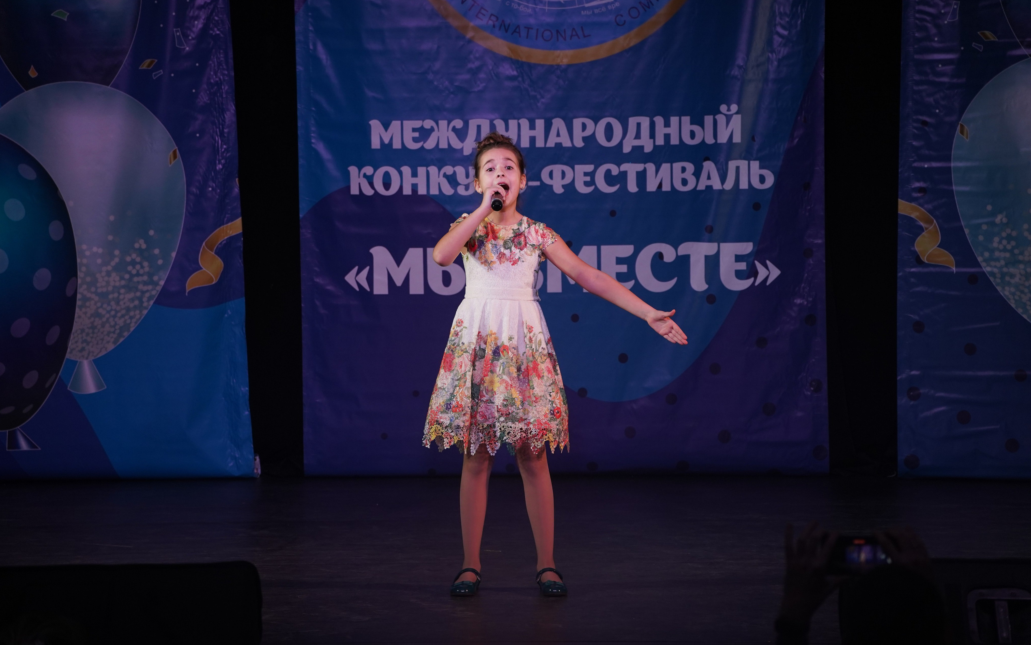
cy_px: 325
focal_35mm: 155
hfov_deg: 13.5
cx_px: 513
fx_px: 4355
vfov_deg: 8.5
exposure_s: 1/250
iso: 1600
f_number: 5.6
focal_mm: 151
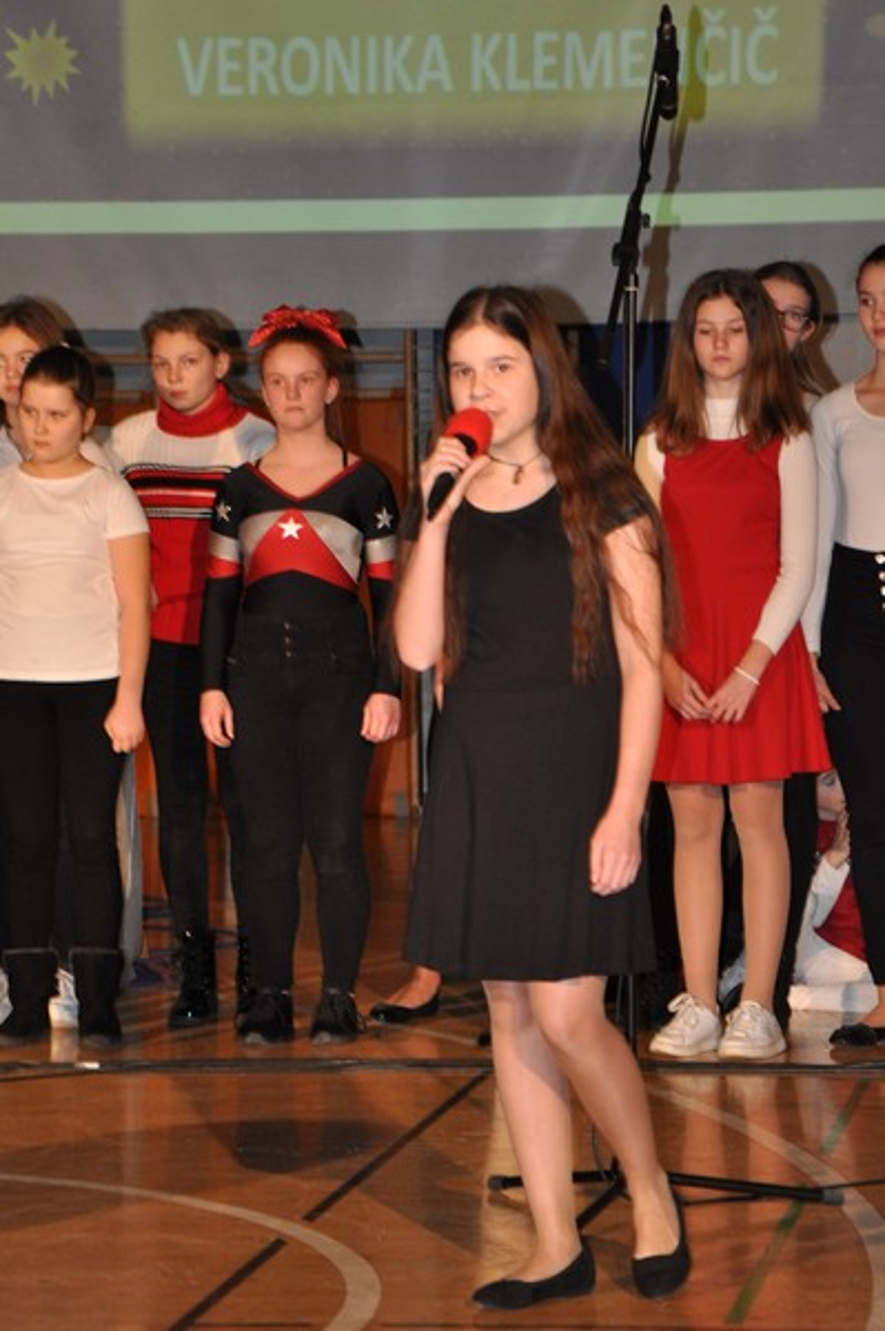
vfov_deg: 18.2
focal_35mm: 112
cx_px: 442
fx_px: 4155
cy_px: 666
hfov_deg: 12.2
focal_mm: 75
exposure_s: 1/60
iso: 800
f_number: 5.3
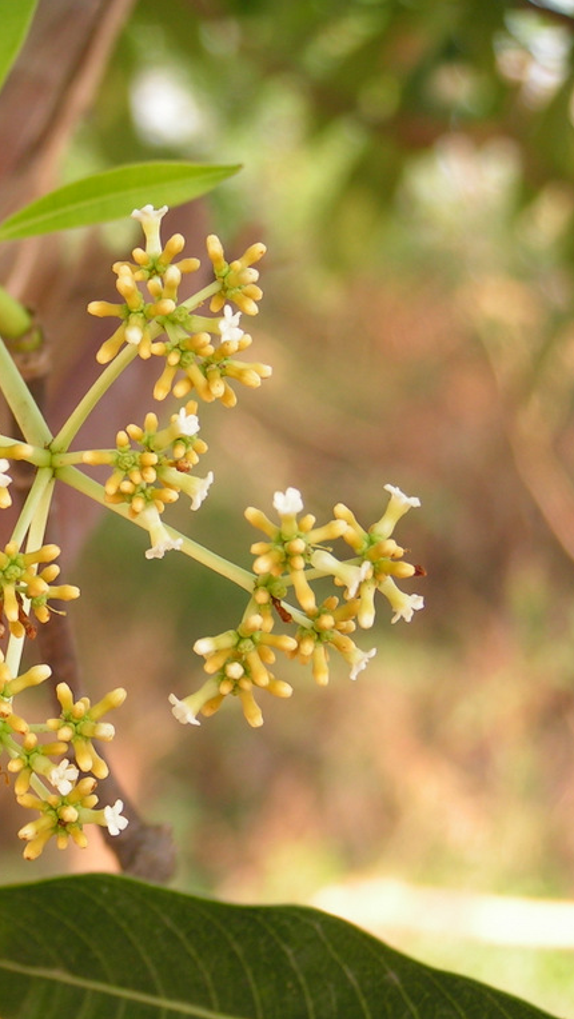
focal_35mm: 146
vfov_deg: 14.7
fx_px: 3949
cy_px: 510
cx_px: -79
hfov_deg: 8.2
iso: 50
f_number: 3.2
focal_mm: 16.6
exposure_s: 1/100
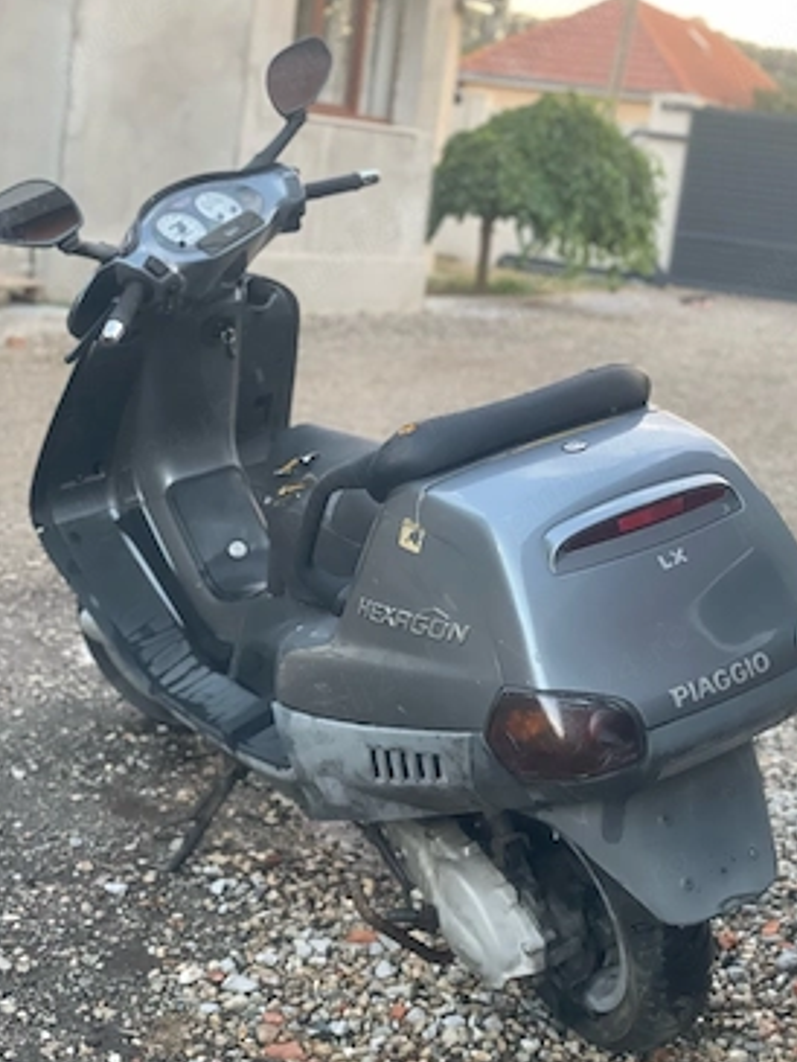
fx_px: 1749
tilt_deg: -10.5
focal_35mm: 57
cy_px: 500
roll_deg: -7.3
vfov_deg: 33.8
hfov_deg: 25.7
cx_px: 428
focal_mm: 6
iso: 250
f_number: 2
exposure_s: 1/116
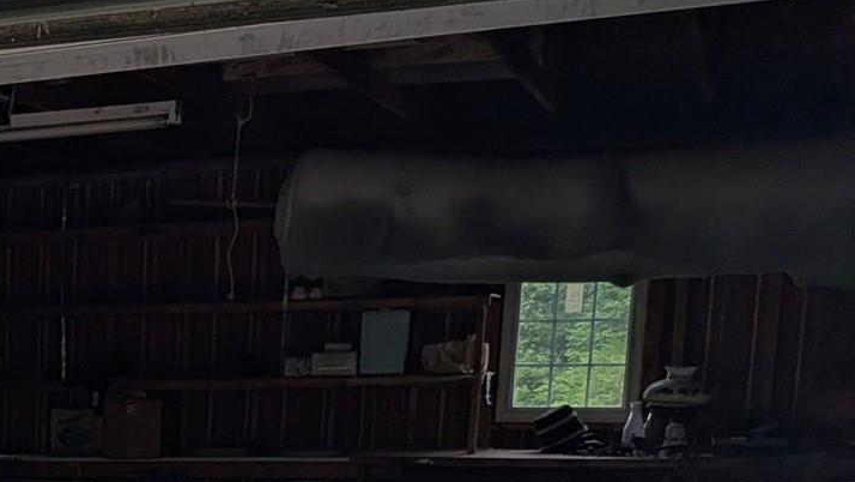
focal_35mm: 75
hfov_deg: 24.9
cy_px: 716
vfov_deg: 15.0
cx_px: -218
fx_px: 1701
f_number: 1.7
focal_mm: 4.53
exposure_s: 1/1041
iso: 23
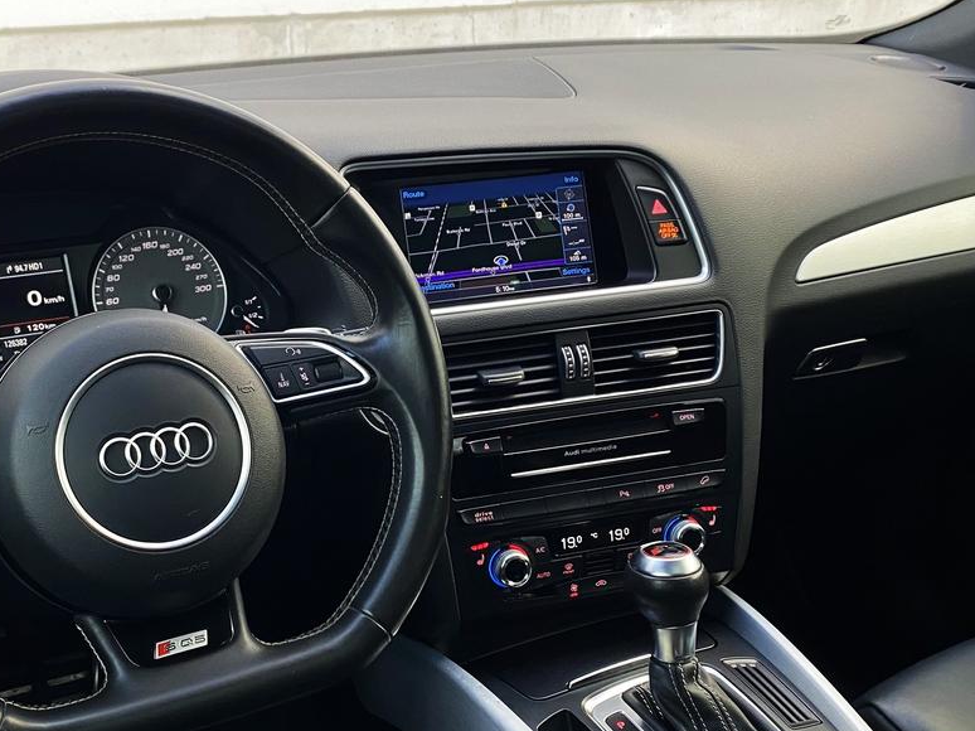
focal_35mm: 43
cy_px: 378
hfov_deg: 43.1
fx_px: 1211
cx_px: 311
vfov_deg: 33.6
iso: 125
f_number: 1.8
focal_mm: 4.25
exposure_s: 1/73
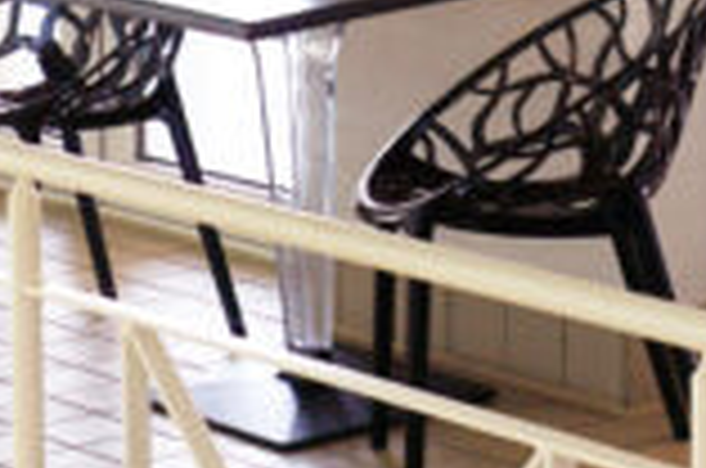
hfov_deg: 10.0
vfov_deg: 6.4
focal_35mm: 206
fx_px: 4032
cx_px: 445
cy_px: -486
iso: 100
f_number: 4.5
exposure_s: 1/80
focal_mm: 28
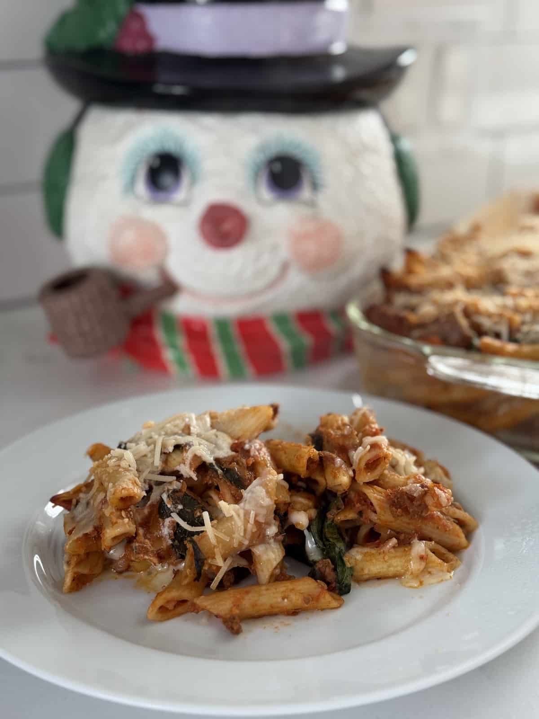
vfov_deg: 39.7
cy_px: 360
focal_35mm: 48
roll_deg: -0.1
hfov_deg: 30.3
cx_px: 270
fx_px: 997
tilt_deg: -20.0
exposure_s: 1/79
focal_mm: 6.76
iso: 125
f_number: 1.78
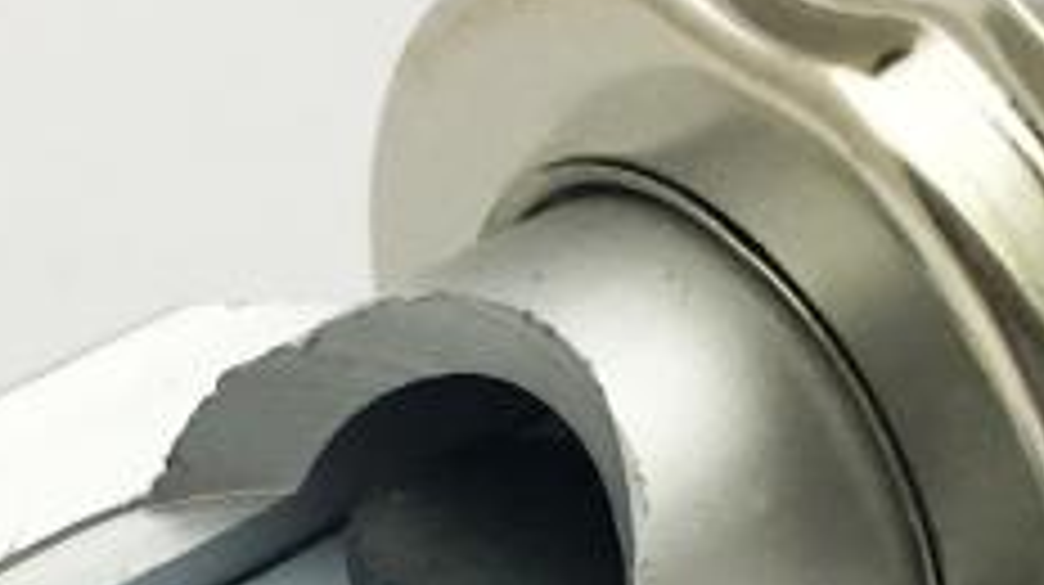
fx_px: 3015
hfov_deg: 19.6
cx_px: 405
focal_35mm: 109
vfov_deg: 10.9
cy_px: 684
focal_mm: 4.15
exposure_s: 1/30
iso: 100
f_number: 2.2
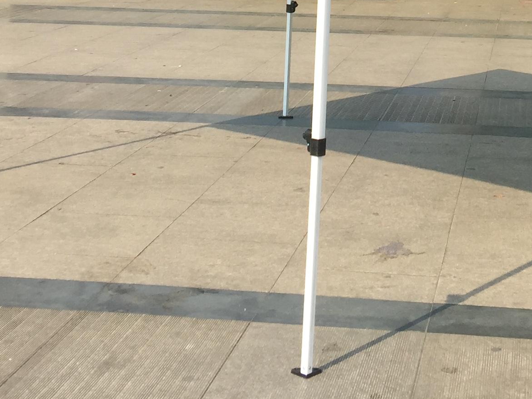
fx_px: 1244
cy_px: -145
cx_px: 378
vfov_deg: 17.0
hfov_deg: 23.9
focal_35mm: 81
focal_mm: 4.15
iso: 32
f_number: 2.2
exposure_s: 1/1464
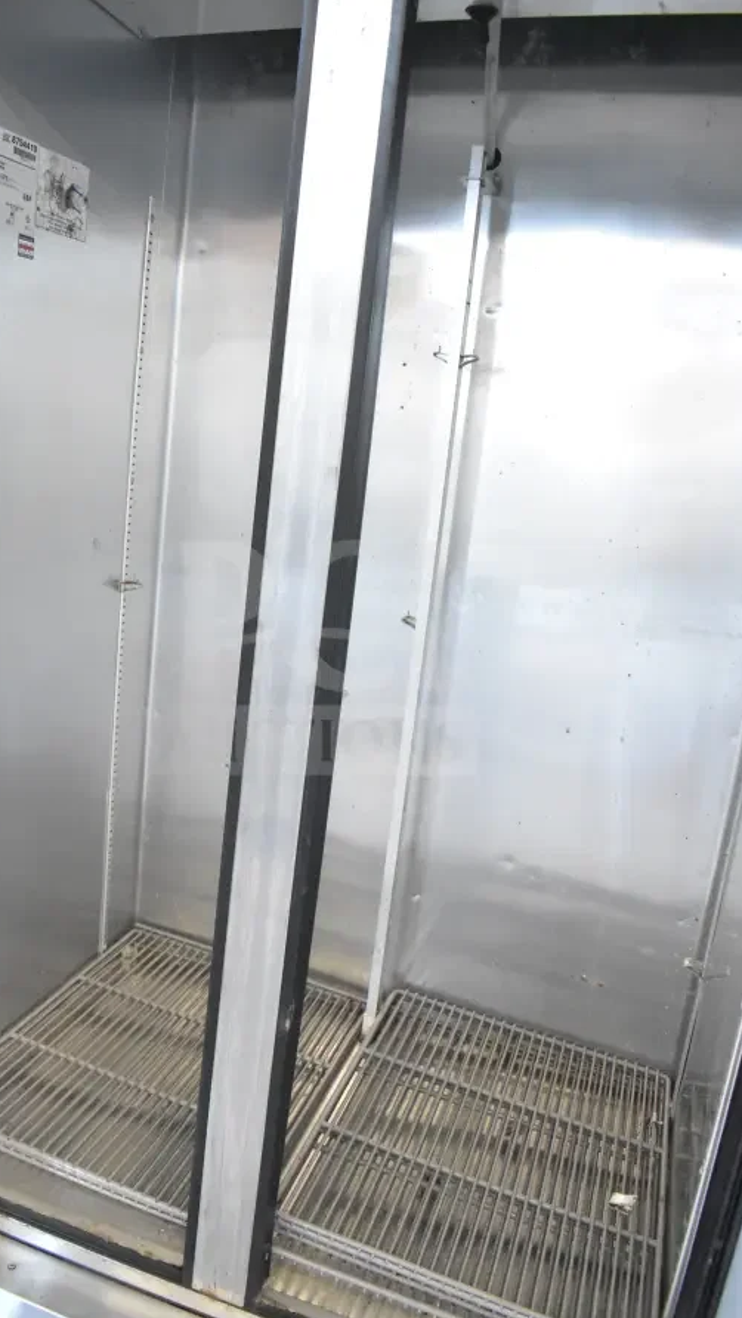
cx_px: 310
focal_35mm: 29
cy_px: 658
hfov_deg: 40.1
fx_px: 1014
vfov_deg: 66.1
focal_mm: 18
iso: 6400
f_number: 6.3
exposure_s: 1/160
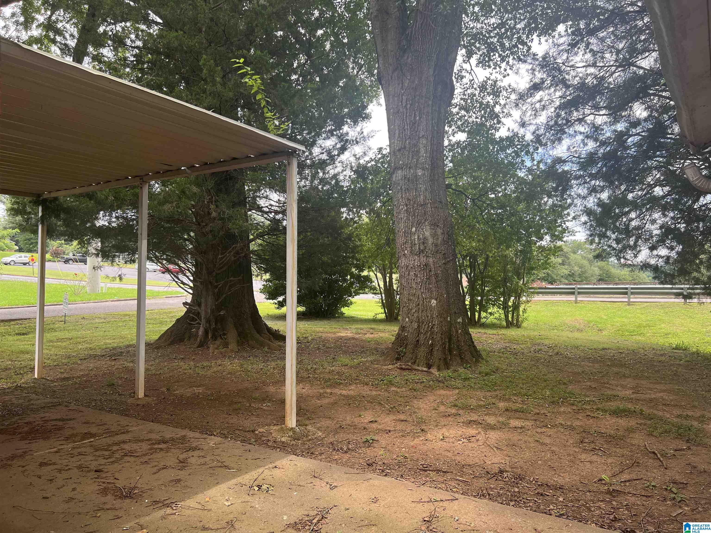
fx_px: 534
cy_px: 266
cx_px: 356
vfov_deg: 53.1
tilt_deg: +0.7
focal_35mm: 26
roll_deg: -0.5
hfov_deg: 67.3
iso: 50
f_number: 1.5
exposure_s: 1/387
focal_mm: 5.7
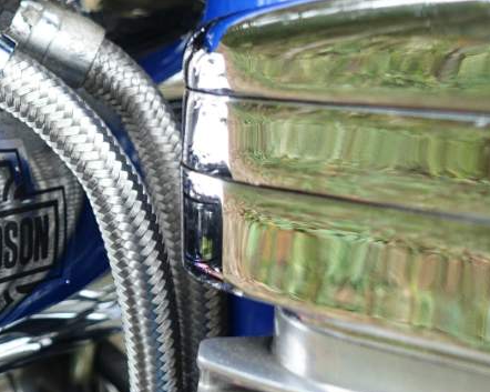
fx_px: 1029
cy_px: 177
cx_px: -127
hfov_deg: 23.9
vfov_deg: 21.5
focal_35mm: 71
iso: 125
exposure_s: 1/40
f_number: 2.8
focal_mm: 10.7
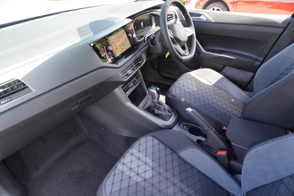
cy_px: 98
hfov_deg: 73.8
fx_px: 196
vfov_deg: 53.1
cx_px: 147
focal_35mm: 24
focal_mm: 16
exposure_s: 1/60
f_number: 4
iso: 250
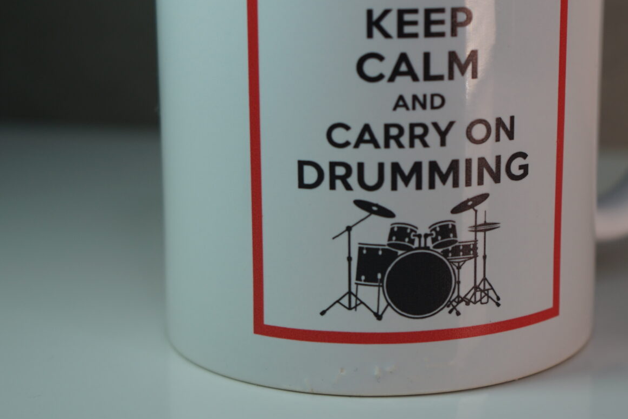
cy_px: 118
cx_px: 433
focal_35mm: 84
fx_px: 1465
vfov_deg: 16.2
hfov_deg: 24.0
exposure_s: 1/60
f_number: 4
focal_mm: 38
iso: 125
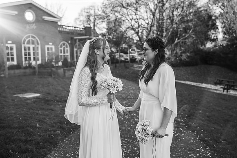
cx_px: 118
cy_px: 79
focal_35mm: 35
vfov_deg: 37.8
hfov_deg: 54.5
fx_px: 230
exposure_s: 1/800
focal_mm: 35
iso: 100
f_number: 2.5
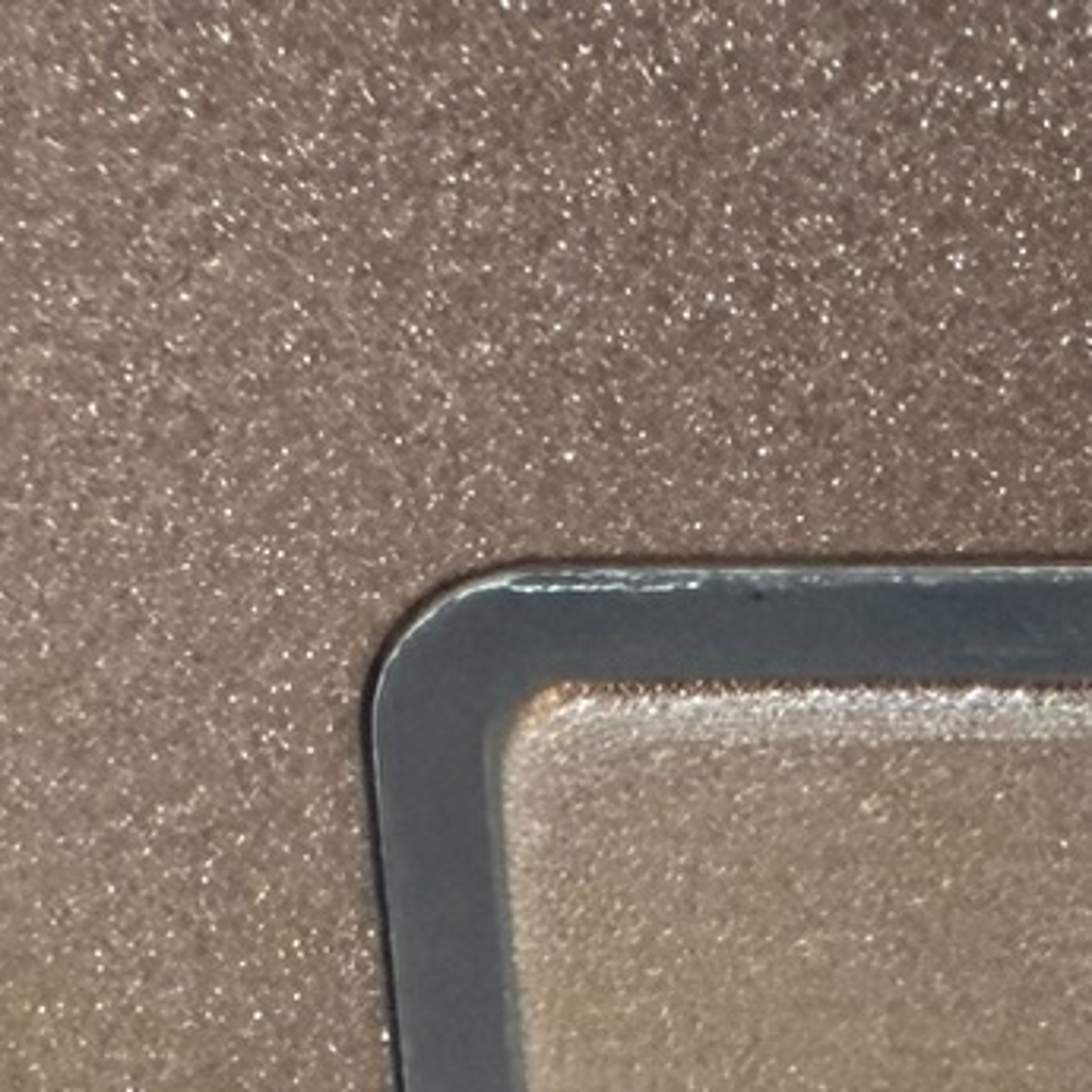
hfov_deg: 13.2
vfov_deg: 13.4
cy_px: 1393
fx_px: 4497
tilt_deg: -34.1
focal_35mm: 126
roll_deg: -0.3
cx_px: 1513
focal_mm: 2.22
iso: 400
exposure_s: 1/50
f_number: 2.2
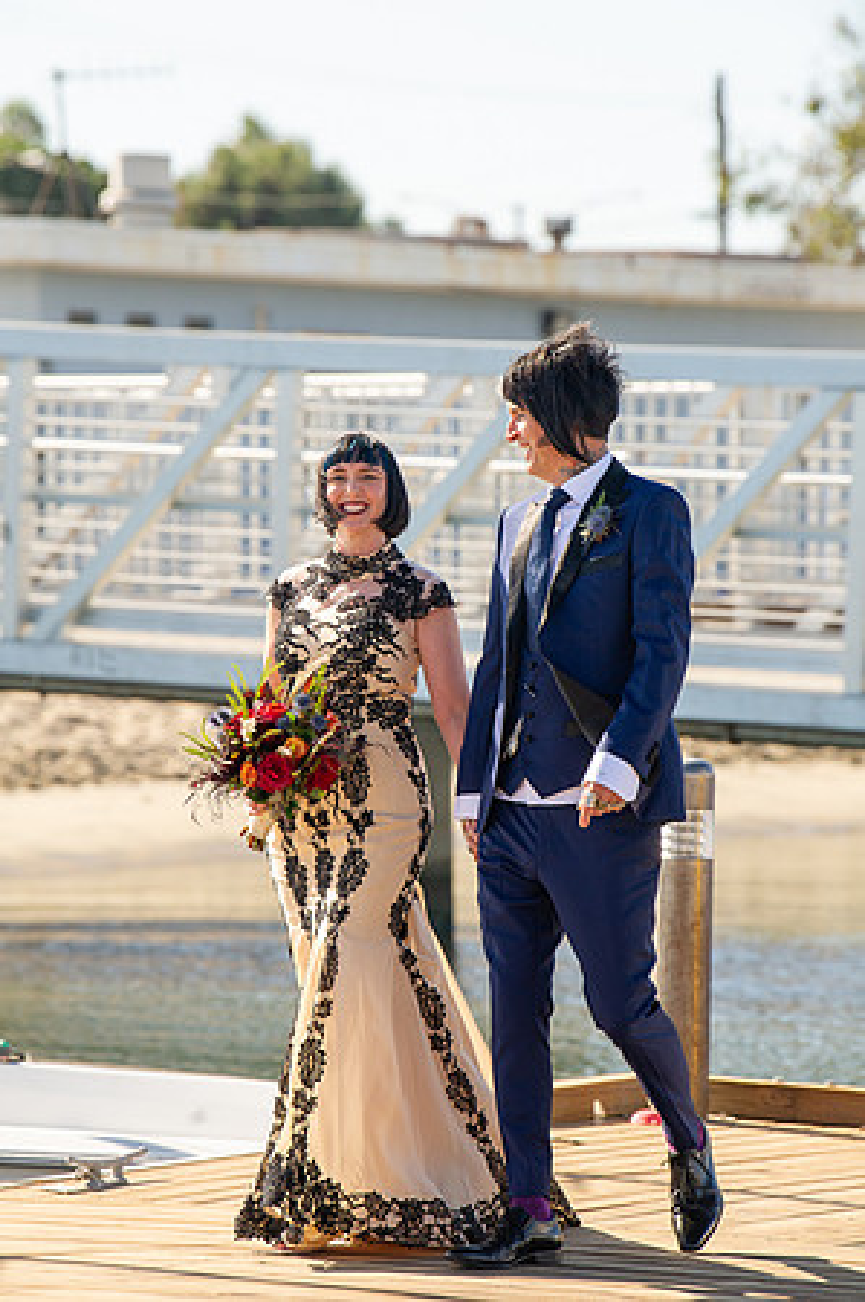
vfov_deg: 10.3
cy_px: 651
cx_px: 432
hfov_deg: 6.9
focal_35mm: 200
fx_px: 7224
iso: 200
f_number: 5.6
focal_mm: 200
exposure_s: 1/250
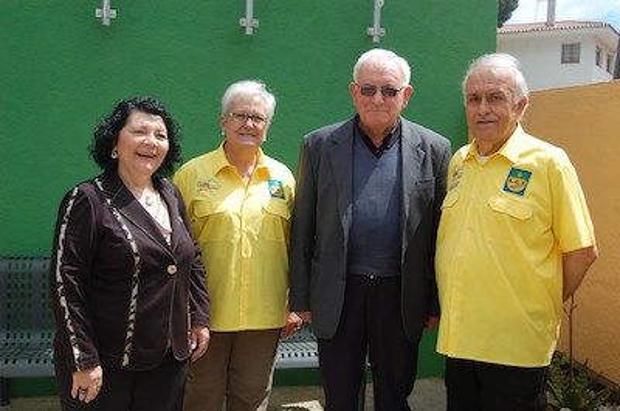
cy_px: 206
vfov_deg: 34.1
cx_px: 310
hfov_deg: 49.6
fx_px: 670
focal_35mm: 39
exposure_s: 1/320
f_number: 9
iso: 200
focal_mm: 26
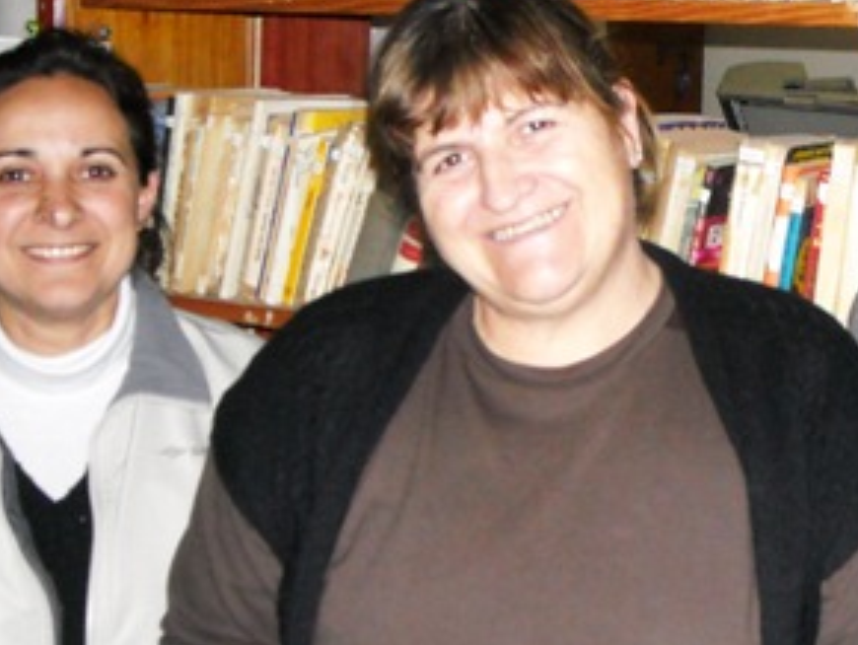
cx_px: 630
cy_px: 368
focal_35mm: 75
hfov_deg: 25.7
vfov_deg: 19.7
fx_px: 1861
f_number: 2.8
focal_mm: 5.7
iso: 400
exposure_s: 1/60
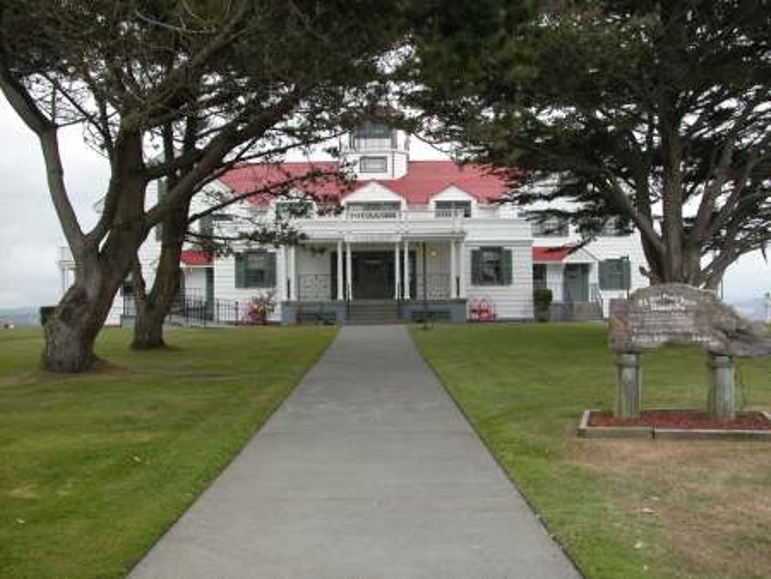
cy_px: 290
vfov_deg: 38.7
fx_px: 825
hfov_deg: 50.1
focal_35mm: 37
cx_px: 386
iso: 100
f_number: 5.1
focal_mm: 9.5
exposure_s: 1/175
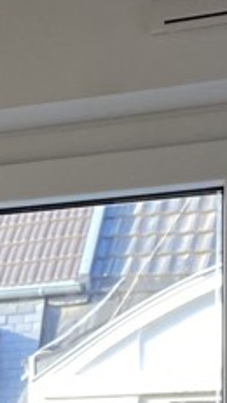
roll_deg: +0.1
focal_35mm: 147
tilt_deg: -1.1
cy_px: 550
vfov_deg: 14.0
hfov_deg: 7.3
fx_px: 1572
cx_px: -470
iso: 64
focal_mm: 4.25
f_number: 1.8
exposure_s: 1/121
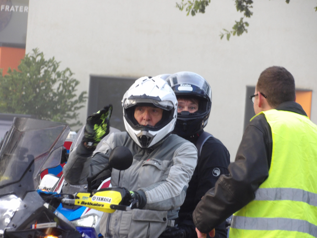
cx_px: 158
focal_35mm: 409
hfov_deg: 4.8
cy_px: 119
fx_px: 3745
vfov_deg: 3.6
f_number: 4.2
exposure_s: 1/65
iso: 200
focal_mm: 73.3
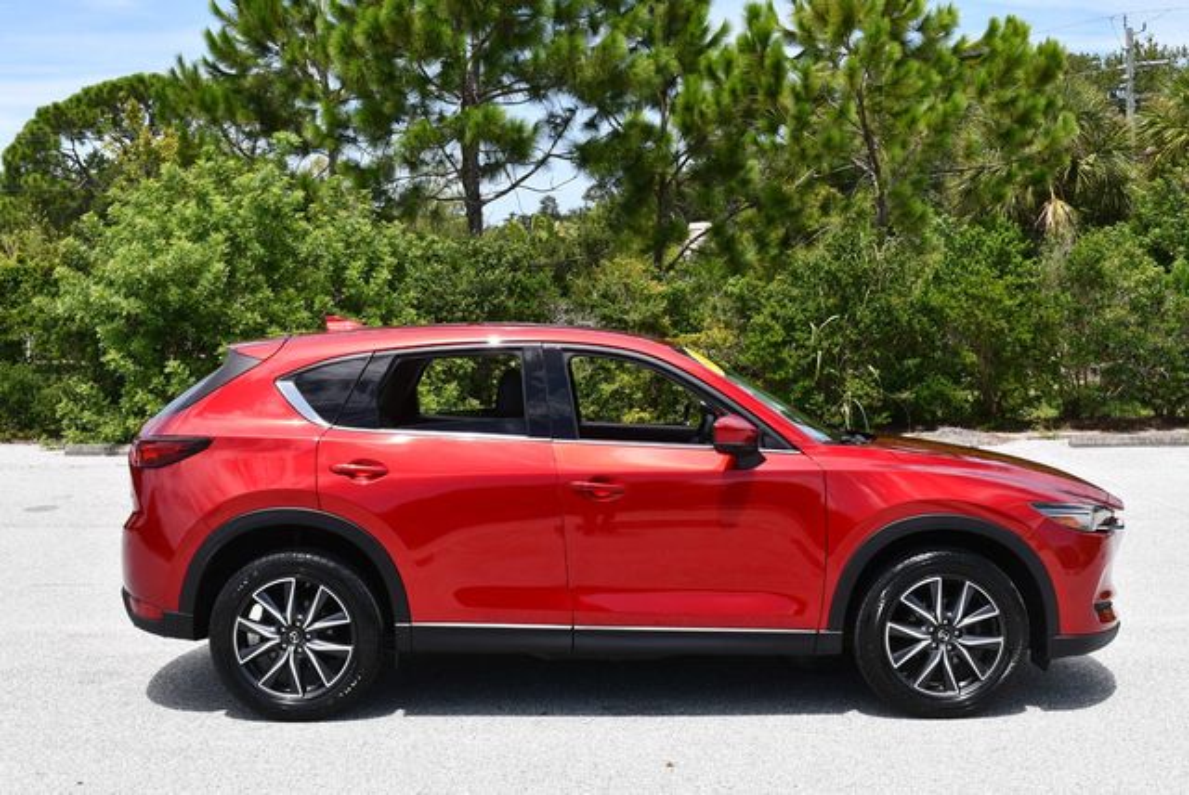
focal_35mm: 44
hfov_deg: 44.5
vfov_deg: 30.6
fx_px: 1455
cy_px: 398
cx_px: 594
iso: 100
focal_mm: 22
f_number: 8
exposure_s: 1/250
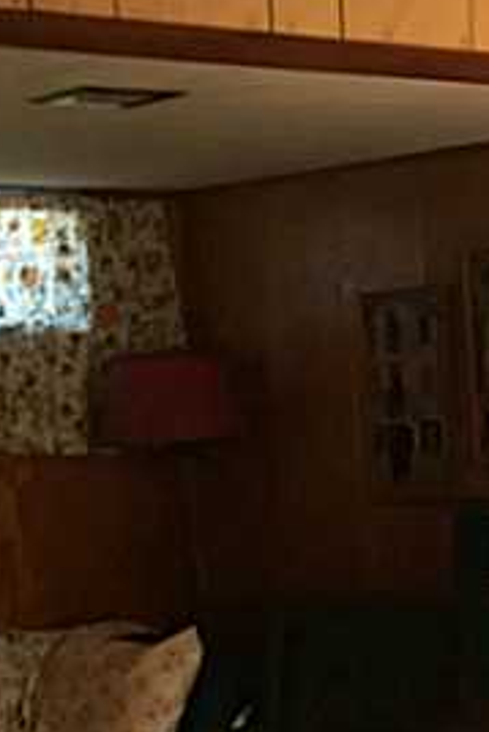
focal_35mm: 90
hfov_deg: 15.0
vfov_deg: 21.8
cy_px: 732
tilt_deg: -12.2
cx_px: 437
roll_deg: +1.7
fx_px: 1831
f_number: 2.2
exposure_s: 1/15
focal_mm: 4.15
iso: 200
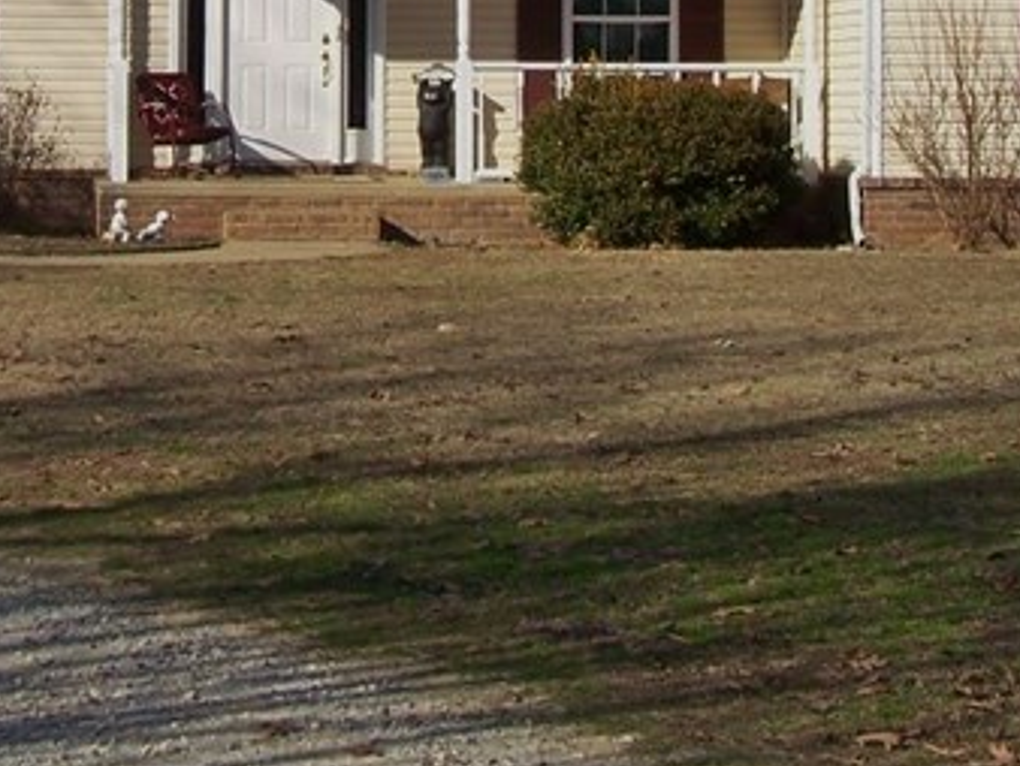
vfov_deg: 12.6
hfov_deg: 16.9
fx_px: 3391
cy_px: -175
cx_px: 175
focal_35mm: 115
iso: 64
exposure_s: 1/640
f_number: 4
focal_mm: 6.3
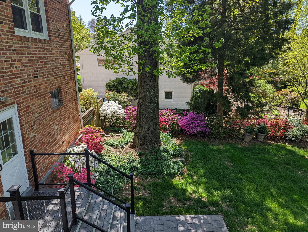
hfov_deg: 71.5
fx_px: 214
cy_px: 116
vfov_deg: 56.9
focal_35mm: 24
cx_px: 154
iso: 40
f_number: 1.85
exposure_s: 1/877
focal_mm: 6.81
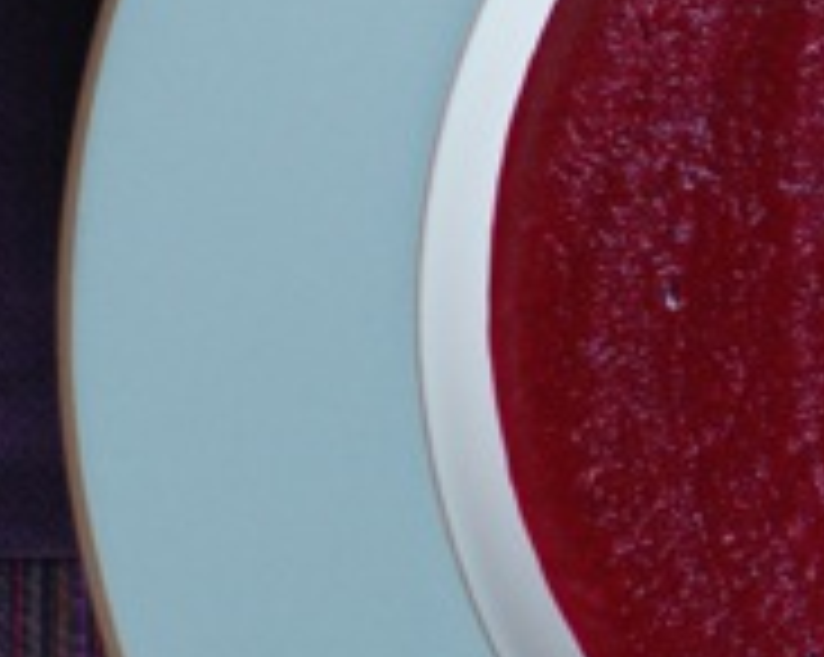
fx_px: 5627
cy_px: 133
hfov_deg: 8.2
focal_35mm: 231
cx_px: 1175
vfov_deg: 6.7
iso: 800
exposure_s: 1/640
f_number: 2.2
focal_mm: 50
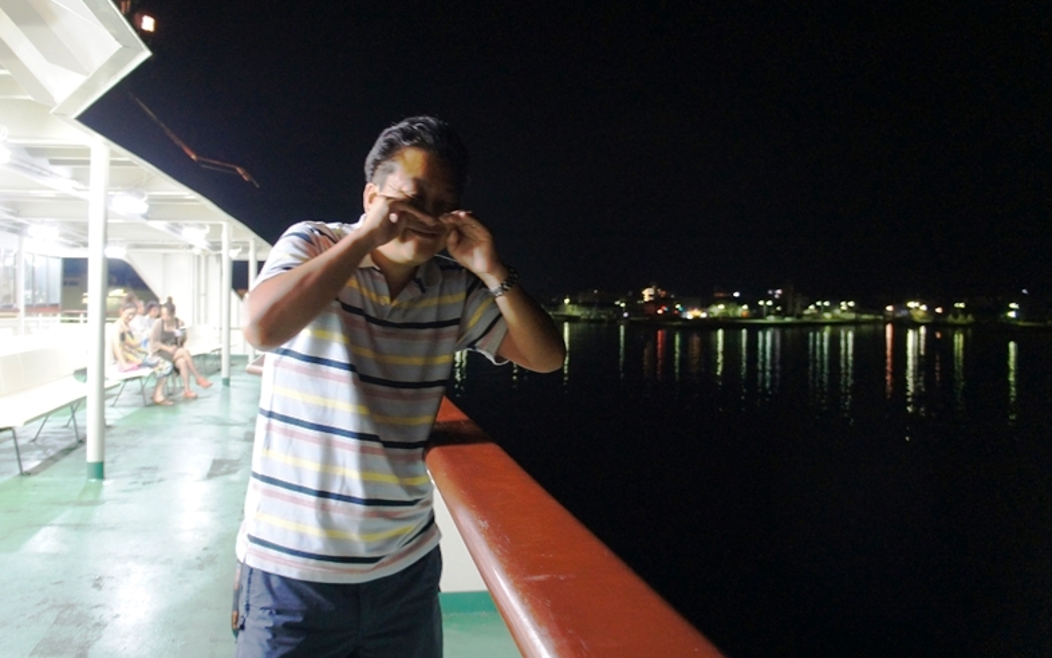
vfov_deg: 44.5
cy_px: 305
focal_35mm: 28
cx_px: 519
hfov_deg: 66.5
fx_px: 803
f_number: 3.5
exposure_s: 1/5
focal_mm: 18
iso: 1600
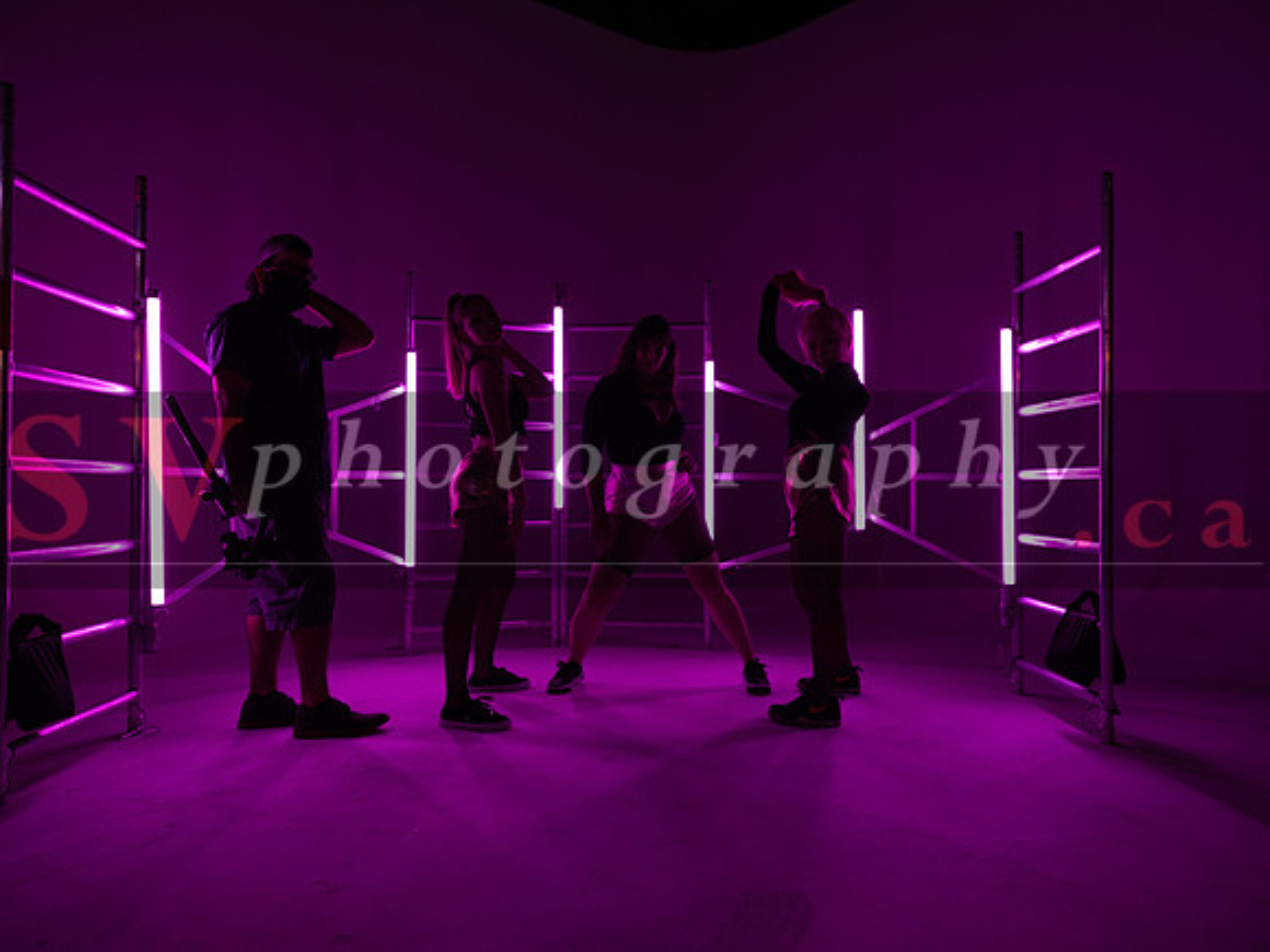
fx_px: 917
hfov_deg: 69.4
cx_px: 635
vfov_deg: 54.9
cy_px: 476
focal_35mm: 25
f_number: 4
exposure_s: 1/60
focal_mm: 32
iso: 800
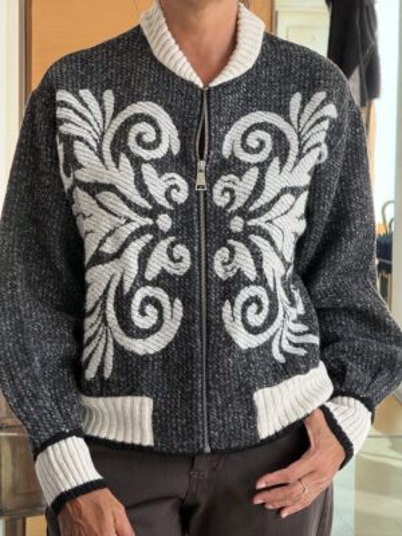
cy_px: 268
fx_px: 1858
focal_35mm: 120
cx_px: 201
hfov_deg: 12.3
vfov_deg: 16.4
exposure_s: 1/99
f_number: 2.8
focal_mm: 15.66
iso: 100
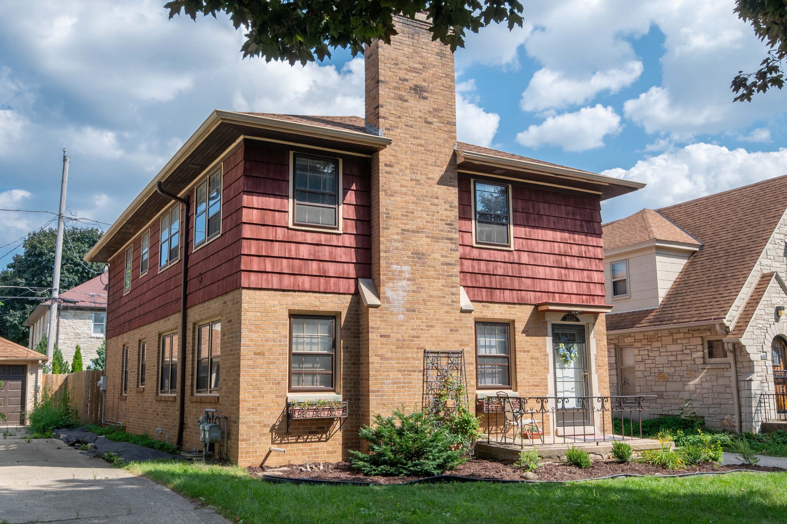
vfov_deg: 38.8
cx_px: 394
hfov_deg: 55.8
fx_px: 743
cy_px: 262
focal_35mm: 34
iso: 320
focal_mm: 23
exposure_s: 1/640
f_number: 8
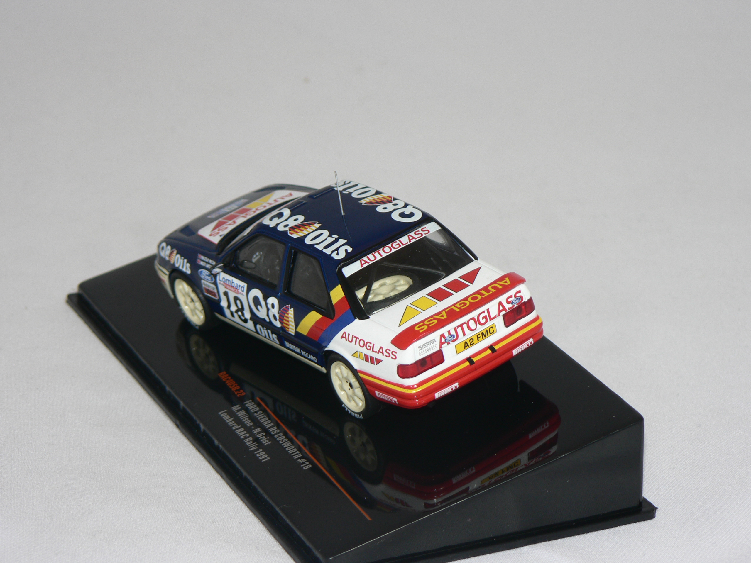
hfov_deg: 16.6
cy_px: 282
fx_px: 2582
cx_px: 376
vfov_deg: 12.5
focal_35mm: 119
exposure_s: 1/60
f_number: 3.2
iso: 80
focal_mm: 19.9
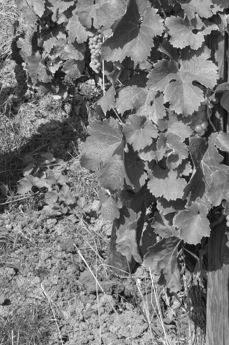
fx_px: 1019
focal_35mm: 107
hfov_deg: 12.4
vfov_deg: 18.3
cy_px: -57
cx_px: -68
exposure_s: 1/80
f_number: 11
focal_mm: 23
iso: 100
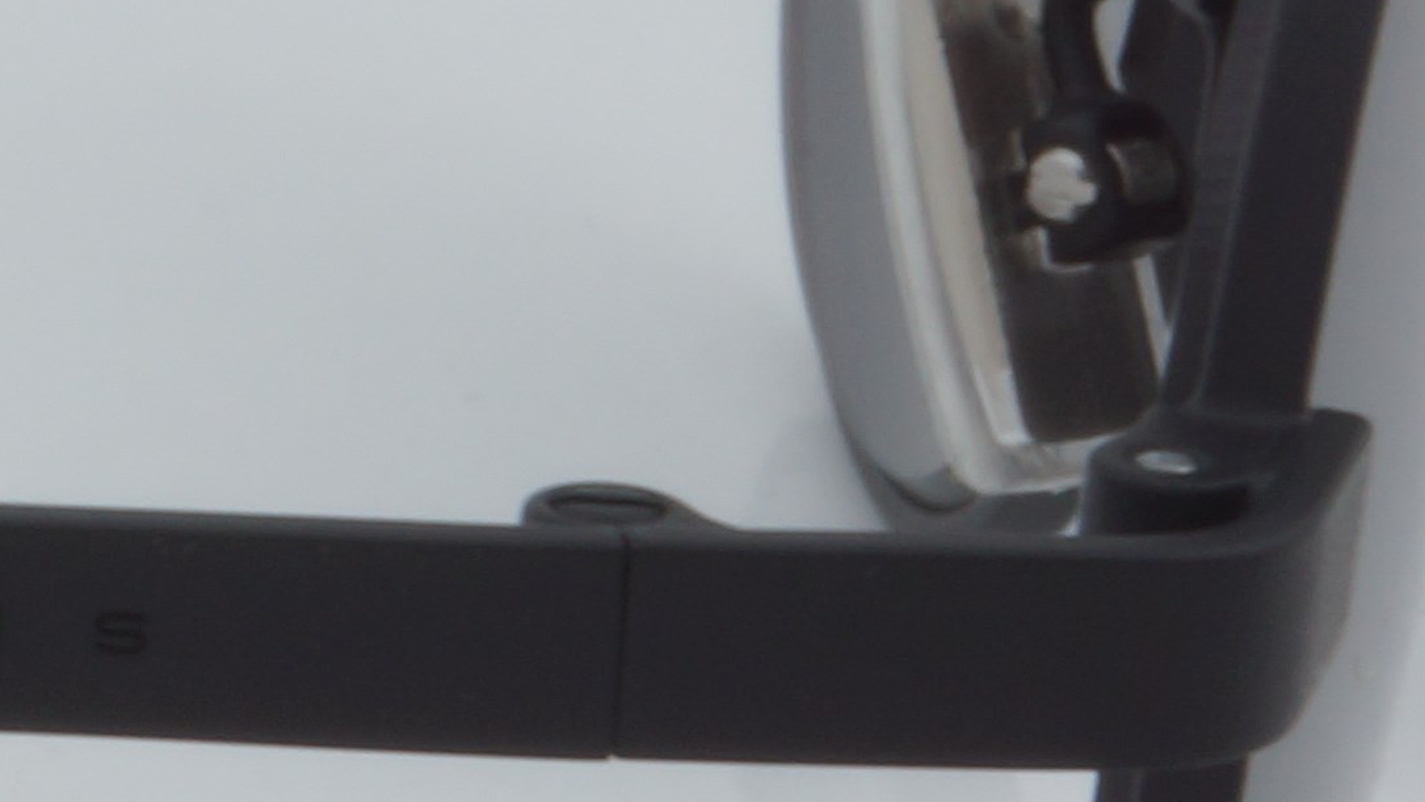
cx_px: -2252
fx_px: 16400
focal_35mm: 434
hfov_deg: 4.8
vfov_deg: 2.8
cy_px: 255
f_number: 32
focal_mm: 50
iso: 100
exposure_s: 1/3
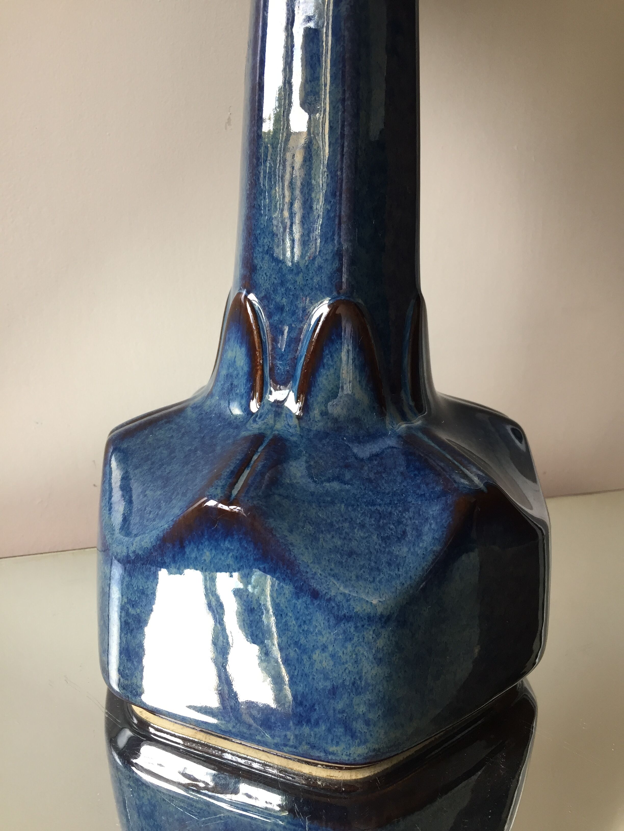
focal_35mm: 29
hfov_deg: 48.2
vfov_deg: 61.7
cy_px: 416
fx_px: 697
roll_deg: -0.6
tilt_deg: -16.9
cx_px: 312
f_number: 2.2
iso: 32
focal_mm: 4.15
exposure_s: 1/33
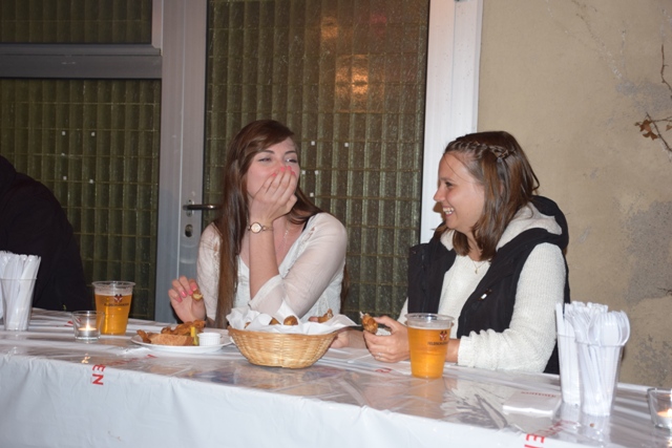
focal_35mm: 57
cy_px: 224
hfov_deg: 35.0
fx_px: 1064
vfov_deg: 23.8
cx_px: 336
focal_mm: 38
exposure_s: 1/30
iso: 800
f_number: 4.2
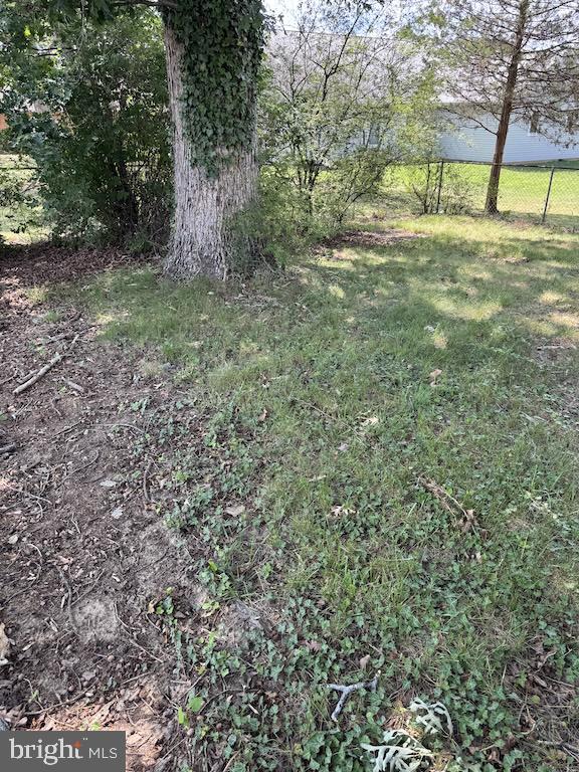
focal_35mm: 24
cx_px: 290
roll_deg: +1.7
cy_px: 386
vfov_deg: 71.6
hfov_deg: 56.8
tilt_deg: -25.8
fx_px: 535
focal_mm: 6.76
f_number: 1.78
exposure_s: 1/241
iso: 80
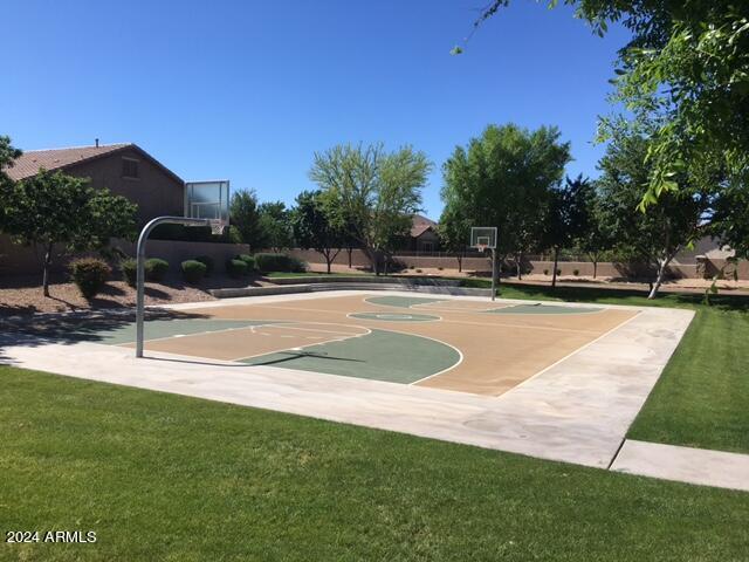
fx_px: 627
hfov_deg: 61.7
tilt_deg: -0.2
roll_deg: -1.9
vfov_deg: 48.2
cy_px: 281
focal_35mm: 29
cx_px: 374
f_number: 2.2
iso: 25
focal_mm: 4.15
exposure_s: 1/1748
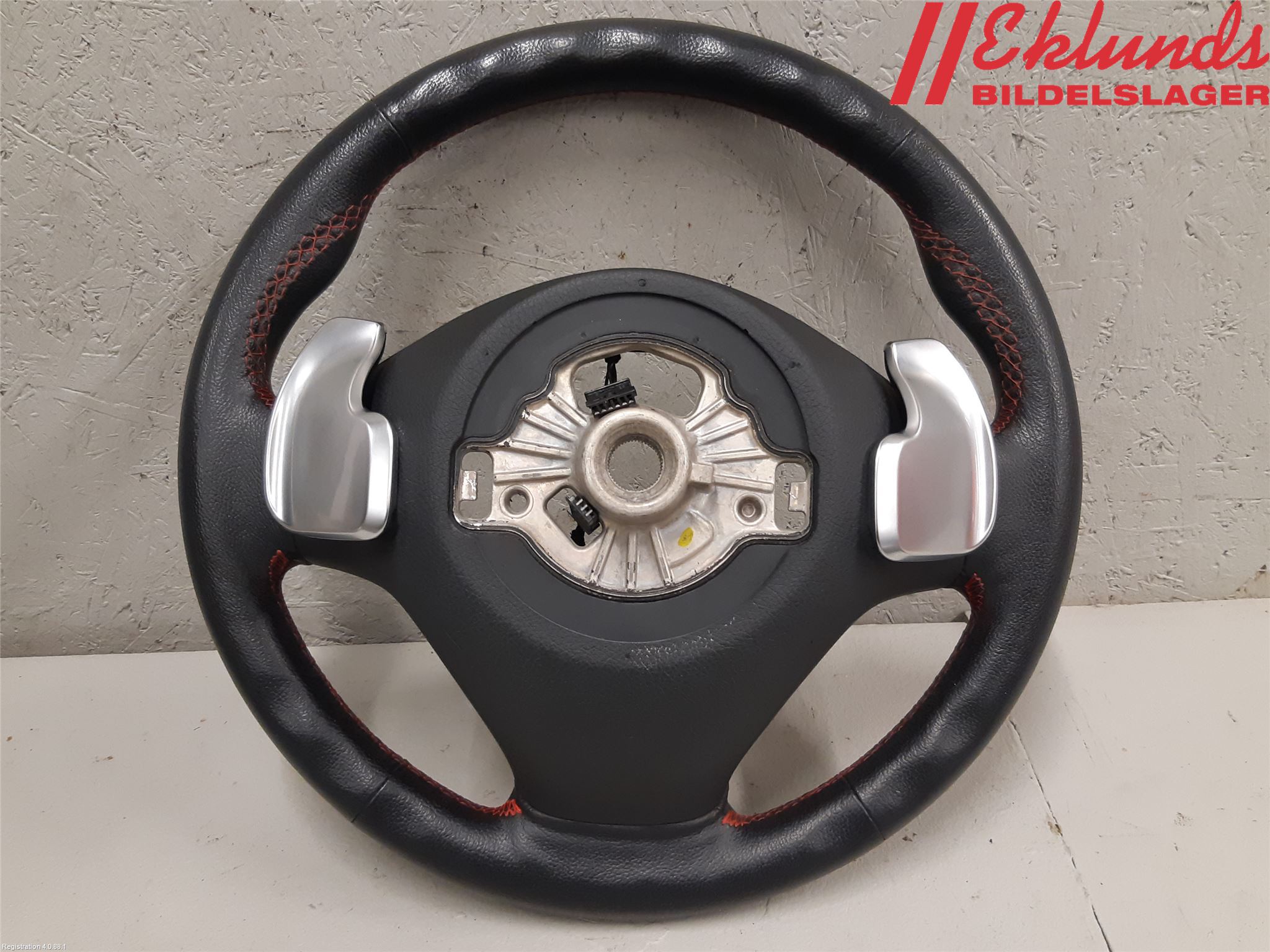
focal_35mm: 26
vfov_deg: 53.1
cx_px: 635
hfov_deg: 67.3
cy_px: 476
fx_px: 954
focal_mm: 3.93
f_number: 1.7
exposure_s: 1/50
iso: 160
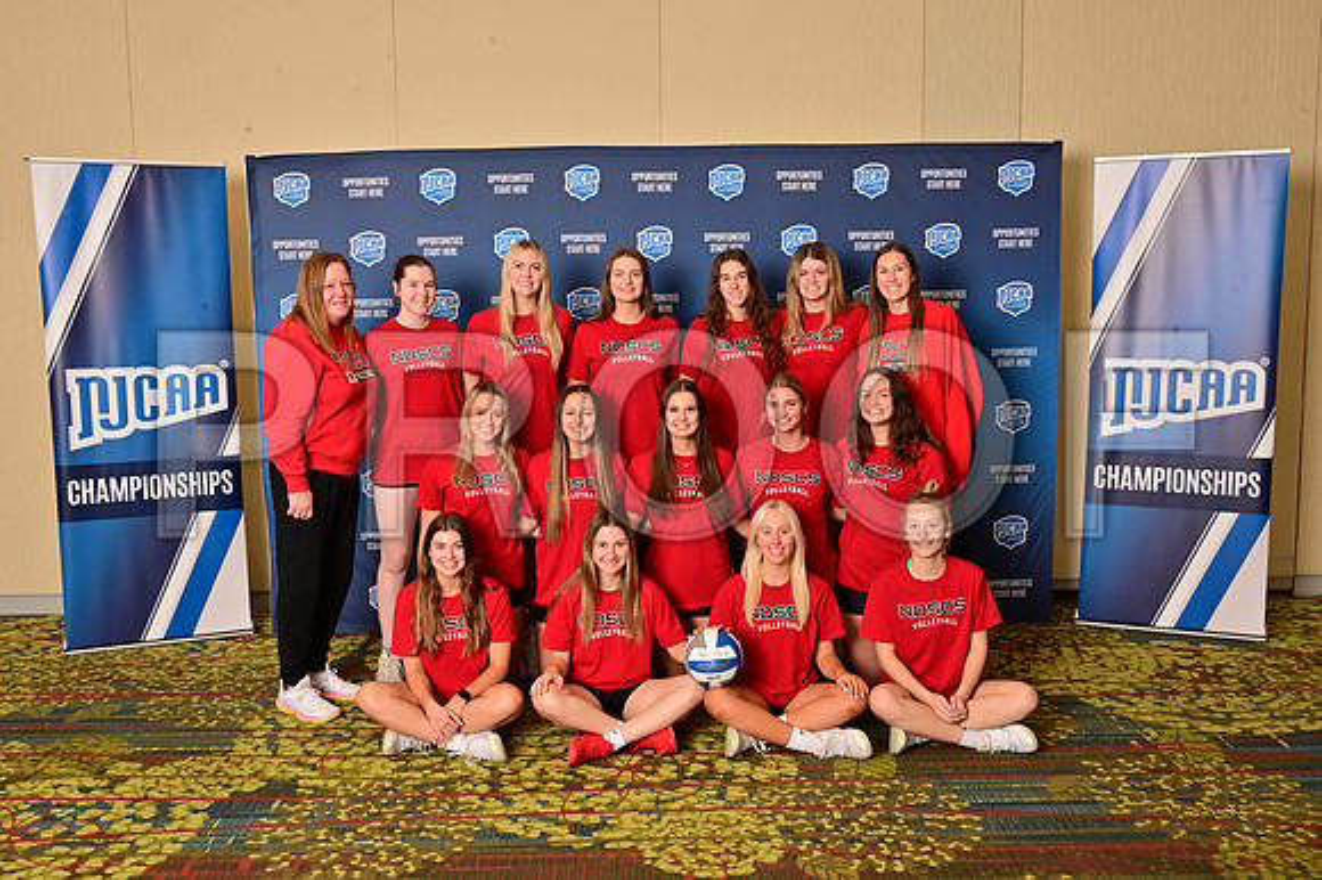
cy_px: 440
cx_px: 661
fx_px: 1248
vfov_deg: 38.8
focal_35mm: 34
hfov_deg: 55.8
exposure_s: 1/125
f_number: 14
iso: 800
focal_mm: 34
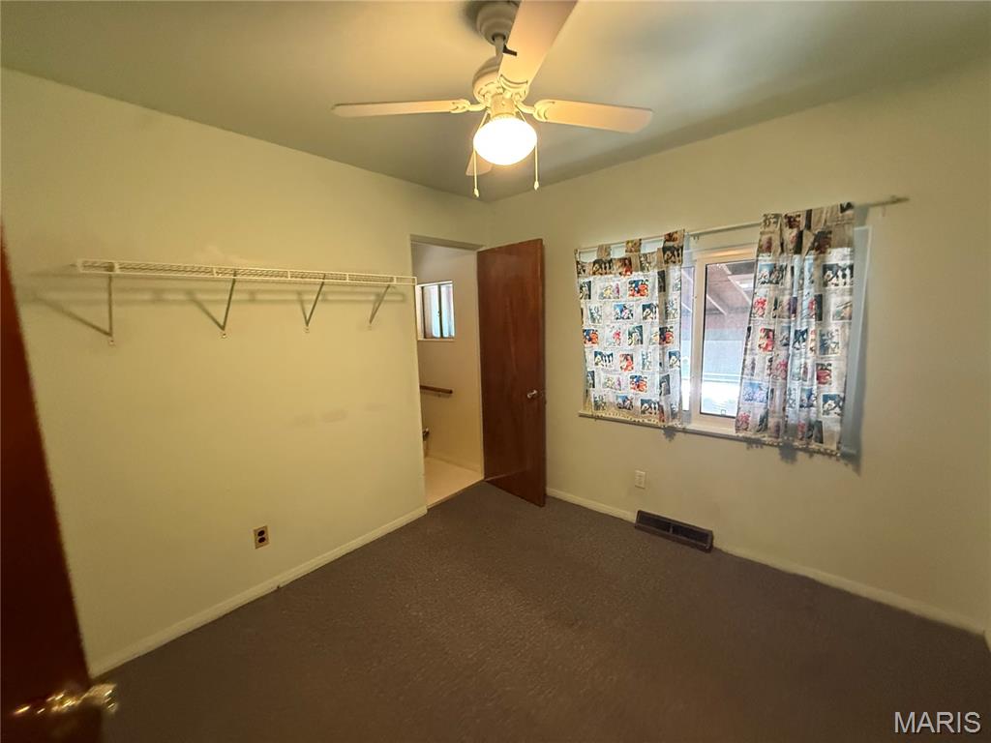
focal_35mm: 14
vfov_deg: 85.7
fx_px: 401
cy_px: 372
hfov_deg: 102.1
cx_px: 496
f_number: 2.2
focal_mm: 2.22
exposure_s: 1/60
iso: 640
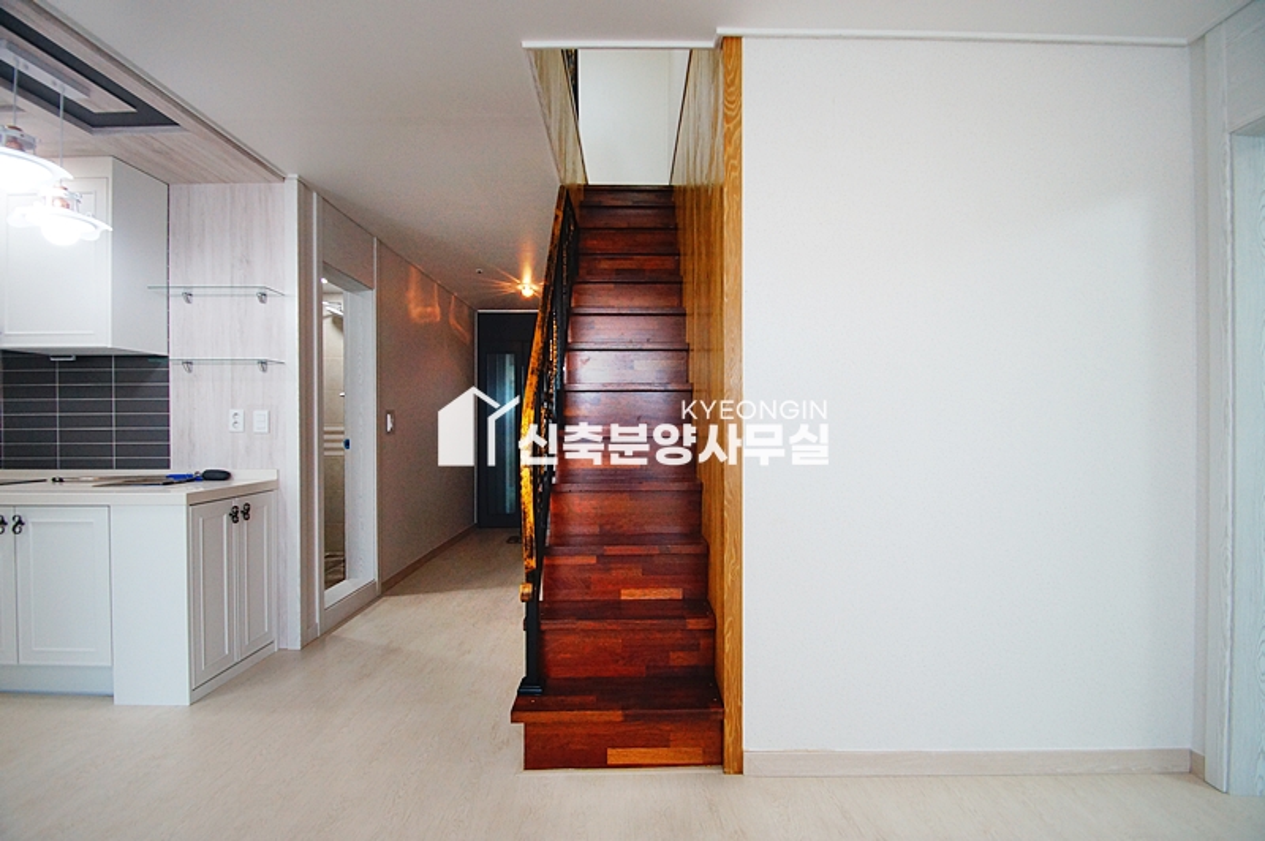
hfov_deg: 95.0
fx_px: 579
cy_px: 420
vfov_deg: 72.0
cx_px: 632
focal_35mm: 16
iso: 800
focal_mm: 11
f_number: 3.5
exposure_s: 1/160
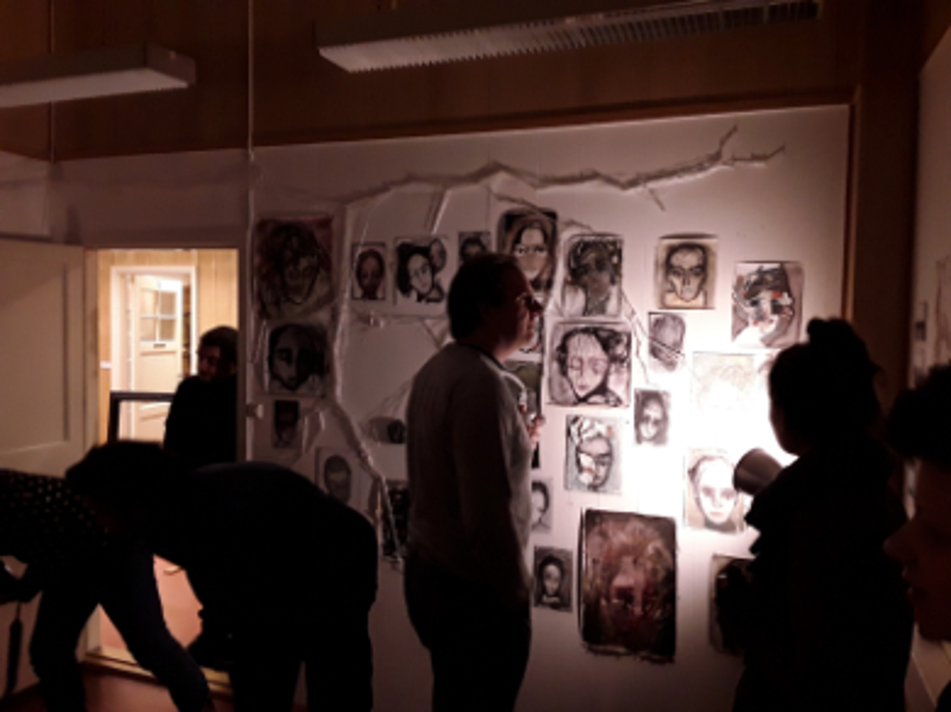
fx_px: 741
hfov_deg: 65.4
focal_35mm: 27
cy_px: 356
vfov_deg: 51.3
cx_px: 476
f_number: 1.9
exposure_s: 1/17
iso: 160
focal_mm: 2.9
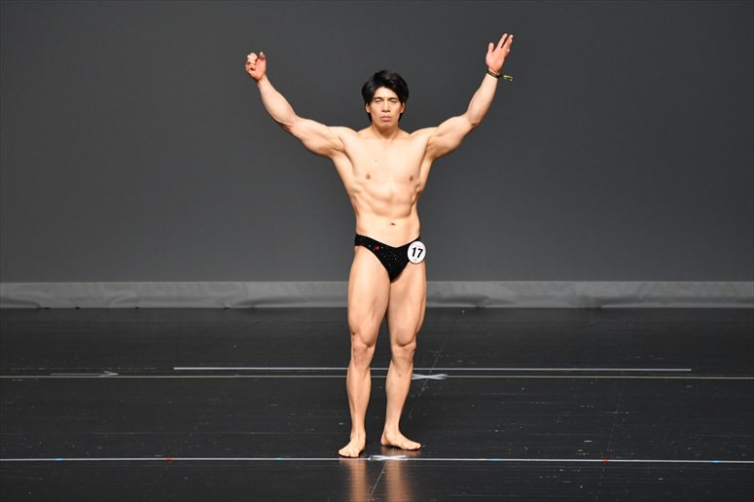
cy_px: 251
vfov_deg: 4.6
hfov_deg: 6.9
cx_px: 377
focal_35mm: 300
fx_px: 6280
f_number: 5.6
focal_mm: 200
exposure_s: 1/400
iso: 2500
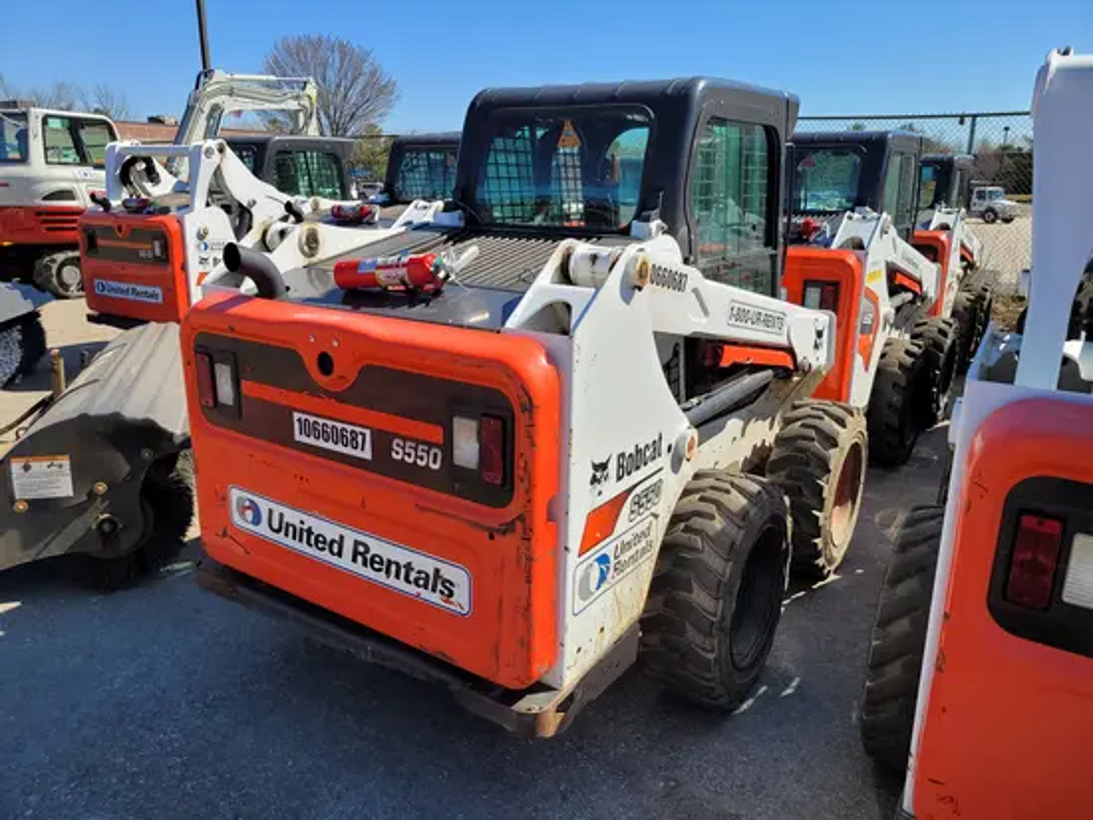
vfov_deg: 53.1
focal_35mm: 26
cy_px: 410
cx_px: 546
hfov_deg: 67.3
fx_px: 821
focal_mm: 5.4
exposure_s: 1/2163
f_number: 1.8
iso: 40
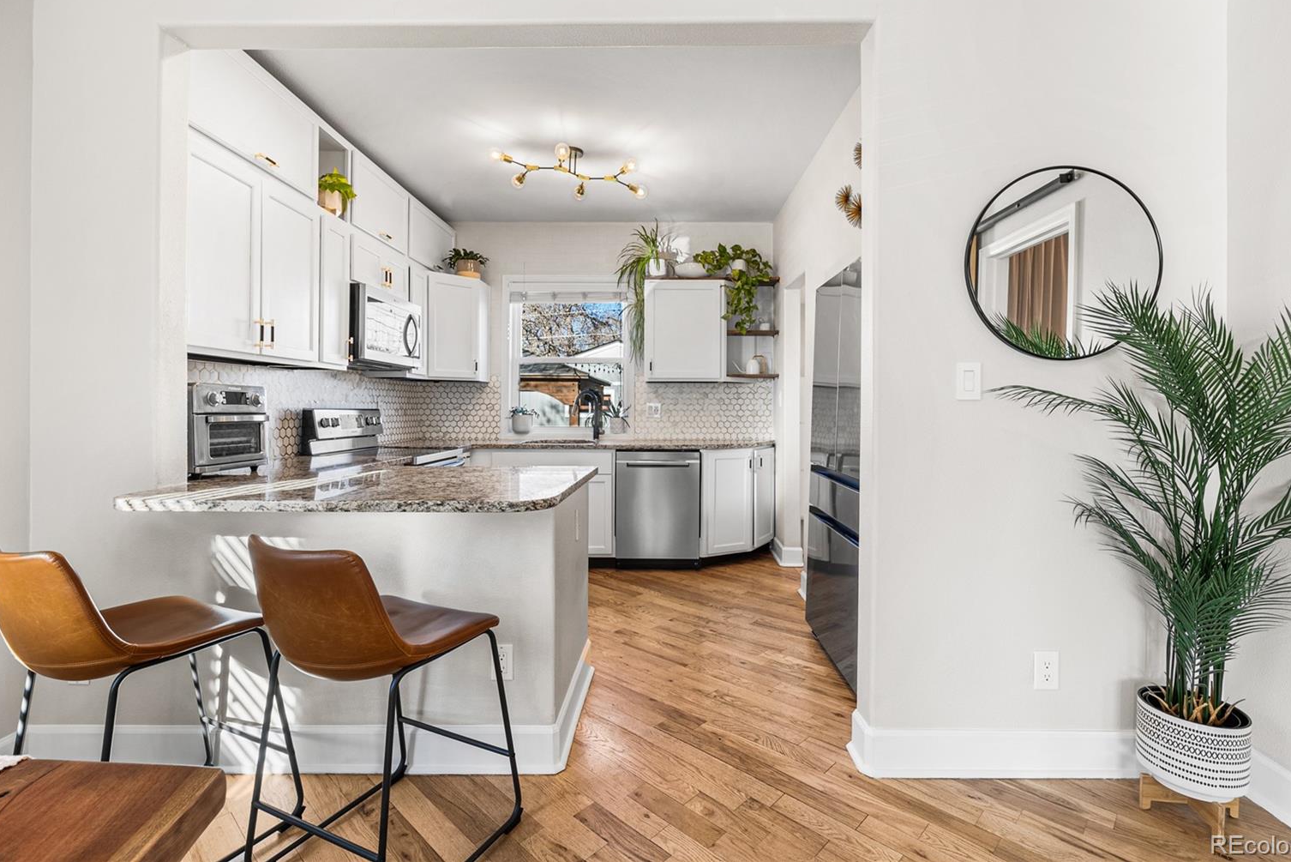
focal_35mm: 17
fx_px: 610
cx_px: 664
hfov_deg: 93.2
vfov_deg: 70.4
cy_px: 405
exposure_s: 1/6
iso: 200
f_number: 8
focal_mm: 16
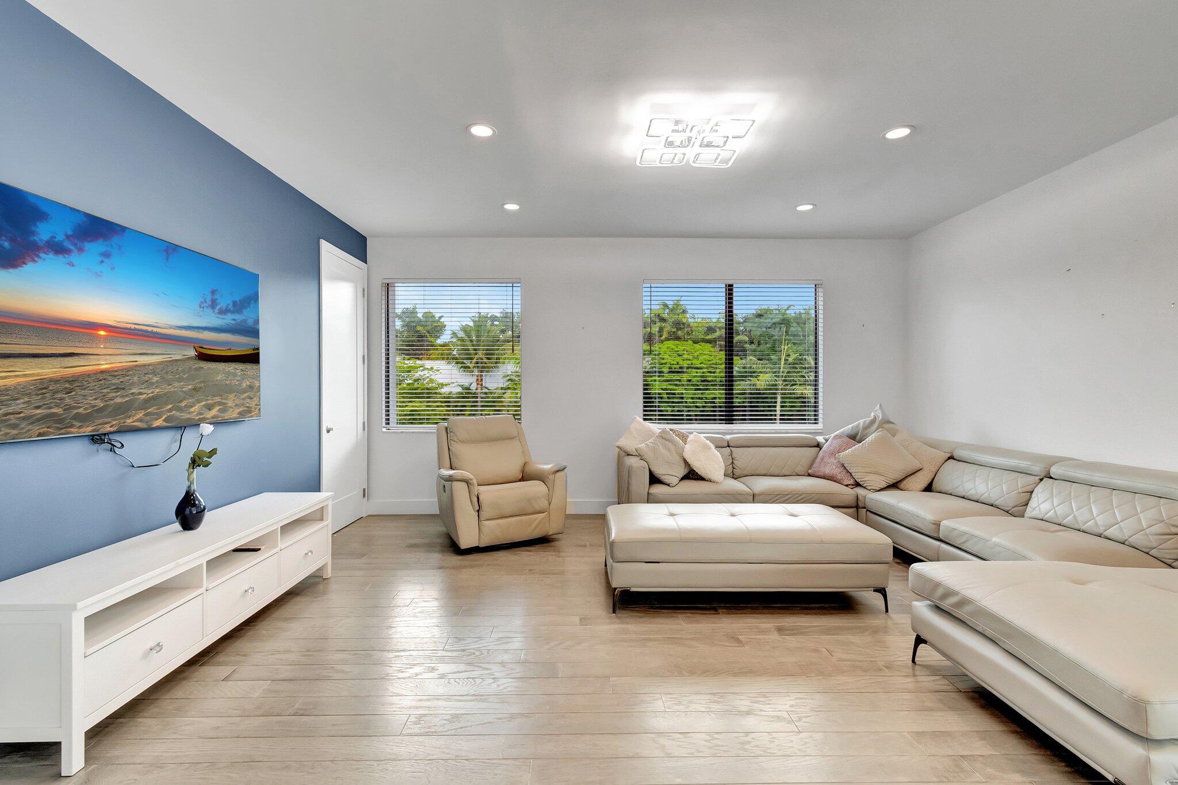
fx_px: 491
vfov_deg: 77.3
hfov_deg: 100.4
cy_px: 392
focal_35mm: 15
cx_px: 589
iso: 1100
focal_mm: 10
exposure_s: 1/60
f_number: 8
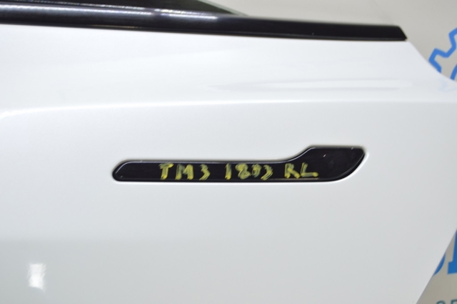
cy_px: 152
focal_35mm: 60
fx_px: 761
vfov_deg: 22.6
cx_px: 228
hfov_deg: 33.4
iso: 400
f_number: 5.6
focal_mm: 40
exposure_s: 1/20
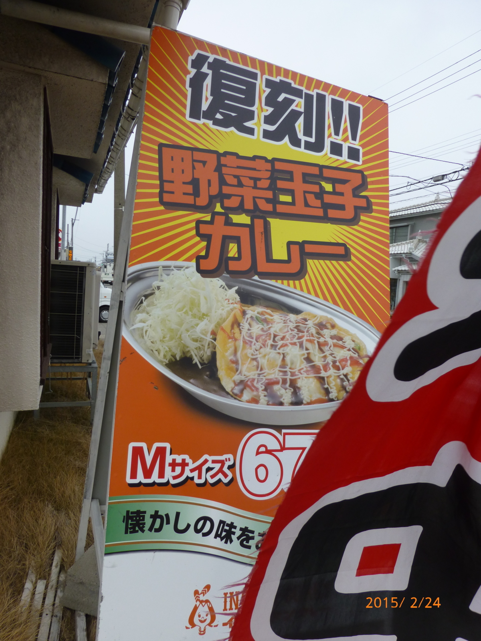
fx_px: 445
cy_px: 320
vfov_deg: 71.6
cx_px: 240
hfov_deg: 56.8
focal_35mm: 24
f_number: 4
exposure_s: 1/640
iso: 100
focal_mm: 4.3
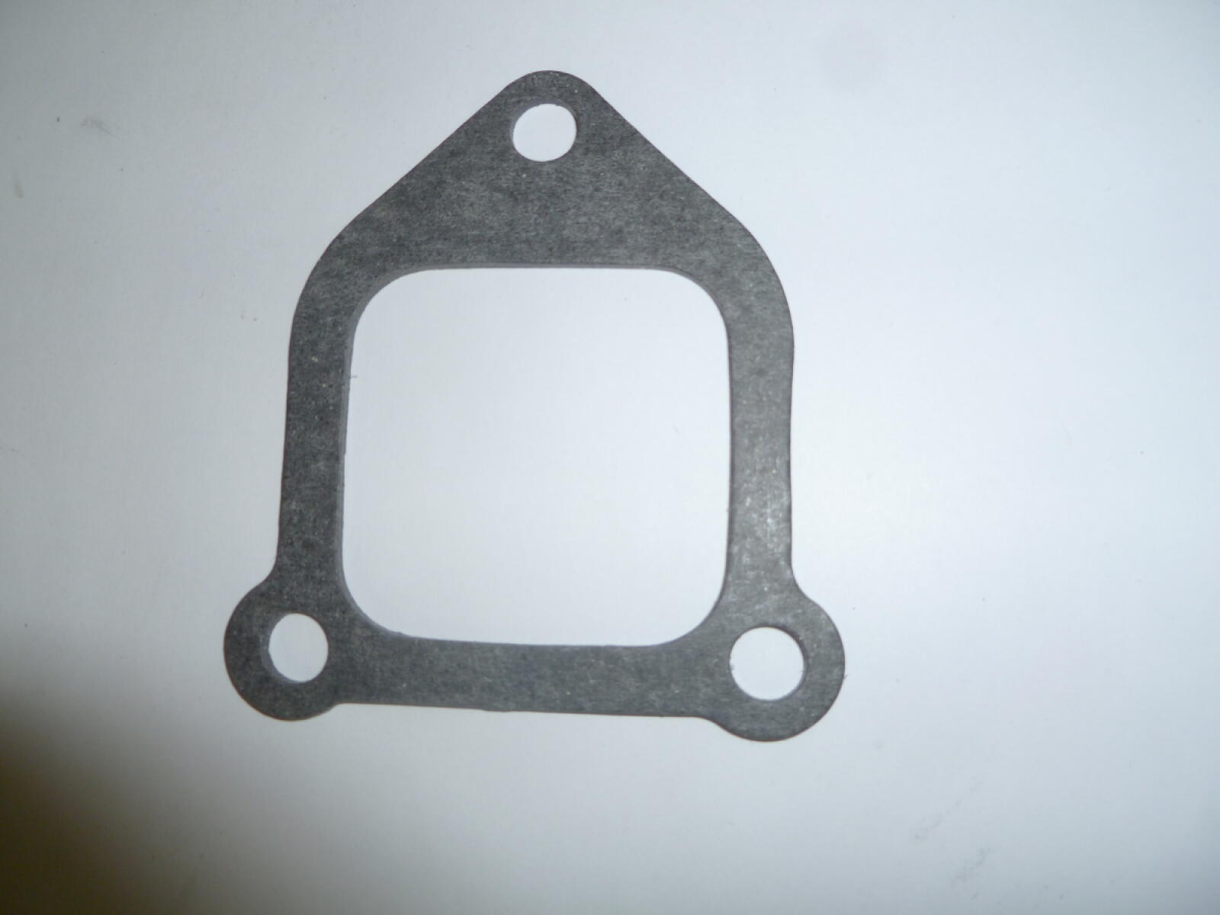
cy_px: 458
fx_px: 987
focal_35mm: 28
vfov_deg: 49.7
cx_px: 610
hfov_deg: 63.4
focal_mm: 5
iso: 100
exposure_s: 1/30
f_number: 3.3
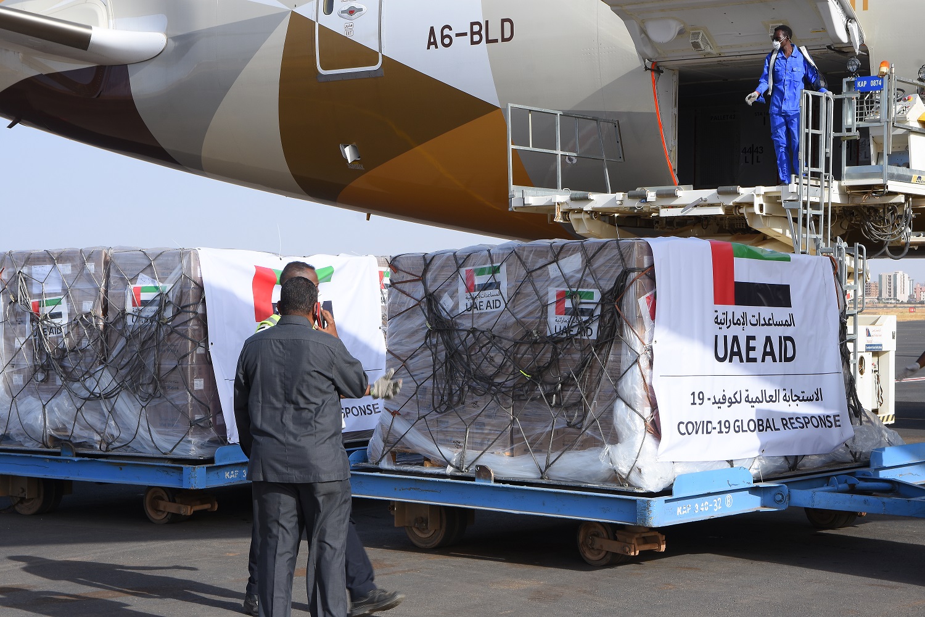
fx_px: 1927
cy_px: 308
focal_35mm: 75
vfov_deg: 18.2
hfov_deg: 27.0
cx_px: 462
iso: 100
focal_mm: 50
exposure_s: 1/100
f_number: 11
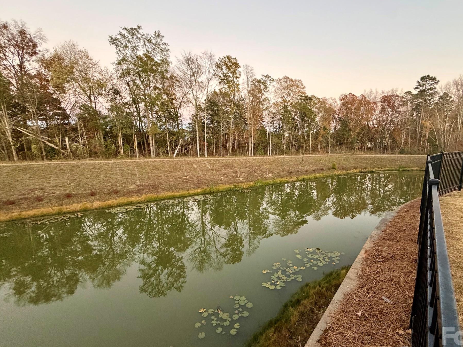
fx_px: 214
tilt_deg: -10.0
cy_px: 179
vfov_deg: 78.1
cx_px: 260
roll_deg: -0.9
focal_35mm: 16
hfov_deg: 94.0
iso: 320
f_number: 2.2
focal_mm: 2.22
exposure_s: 1/60
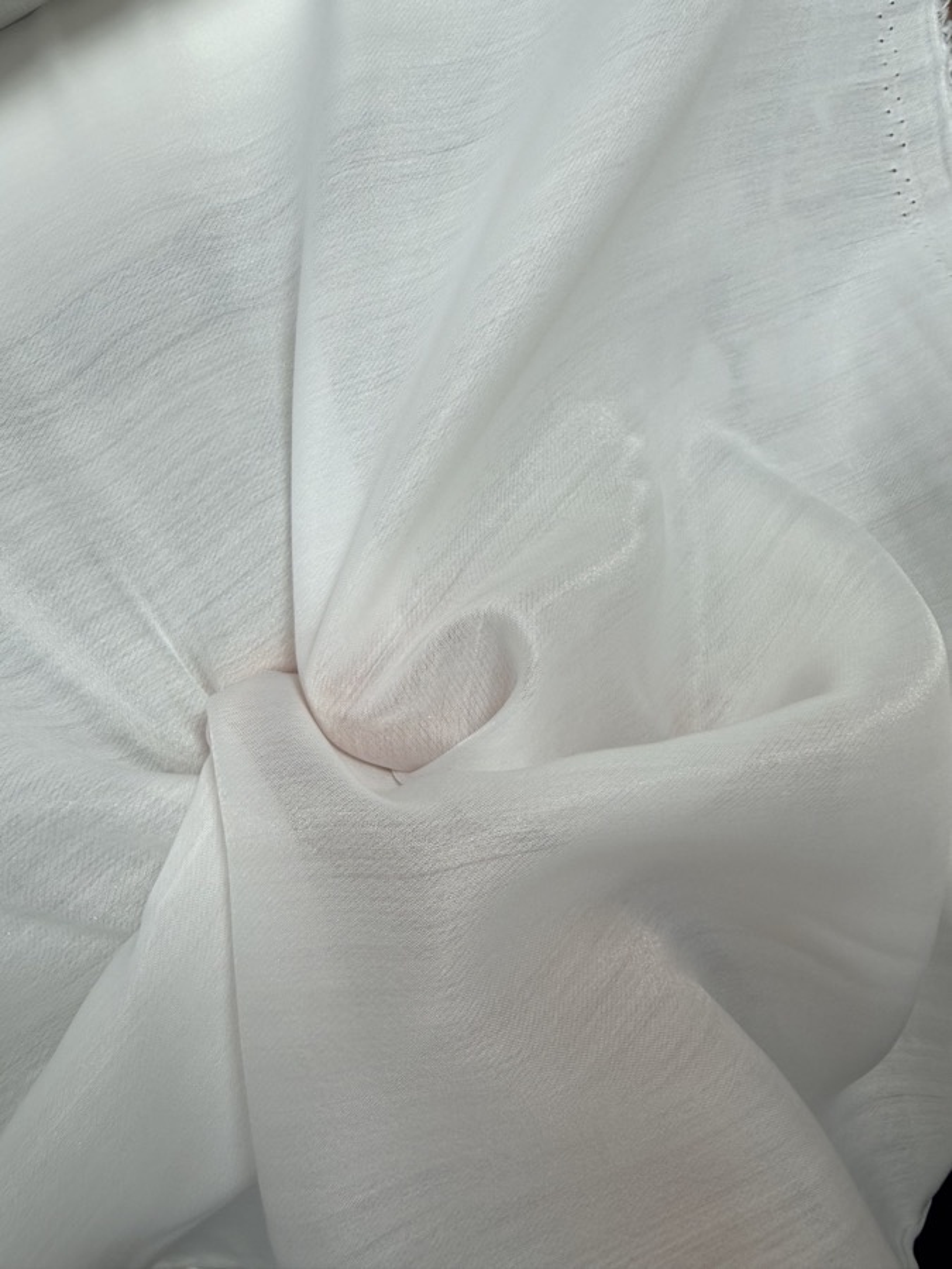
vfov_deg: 71.6
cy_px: 634
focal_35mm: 24
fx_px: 880
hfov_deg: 56.8
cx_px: 476
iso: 50
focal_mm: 2.22
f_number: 2.2
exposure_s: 1/100
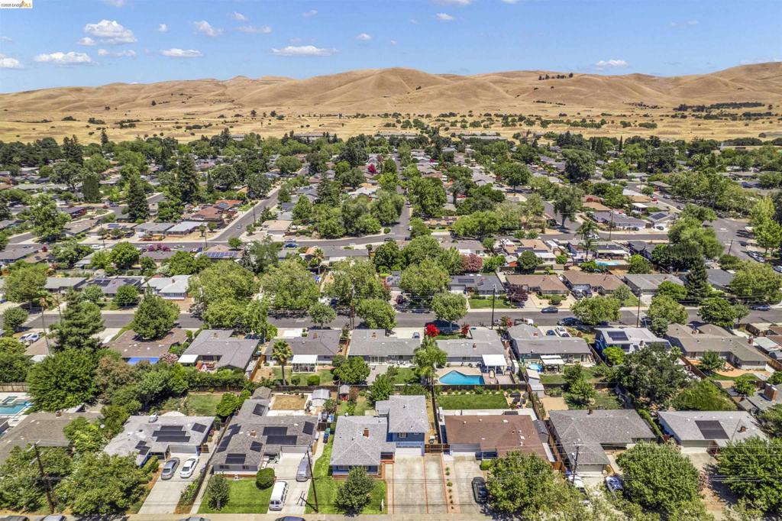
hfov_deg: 78.6
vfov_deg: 57.2
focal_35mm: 22
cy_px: 260
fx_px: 478
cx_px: 391
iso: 100
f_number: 2.8
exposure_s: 1/400
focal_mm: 8.38
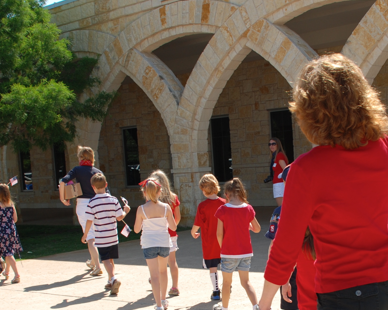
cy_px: 233
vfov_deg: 22.6
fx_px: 769
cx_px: 262
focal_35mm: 67
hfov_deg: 28.1
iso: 100
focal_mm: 22
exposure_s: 1/200
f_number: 6.3
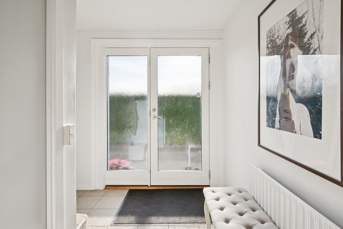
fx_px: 171
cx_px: 172
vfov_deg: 67.4
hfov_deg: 90.0
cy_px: 114
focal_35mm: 18
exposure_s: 1/800
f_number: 9
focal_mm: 18
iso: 640
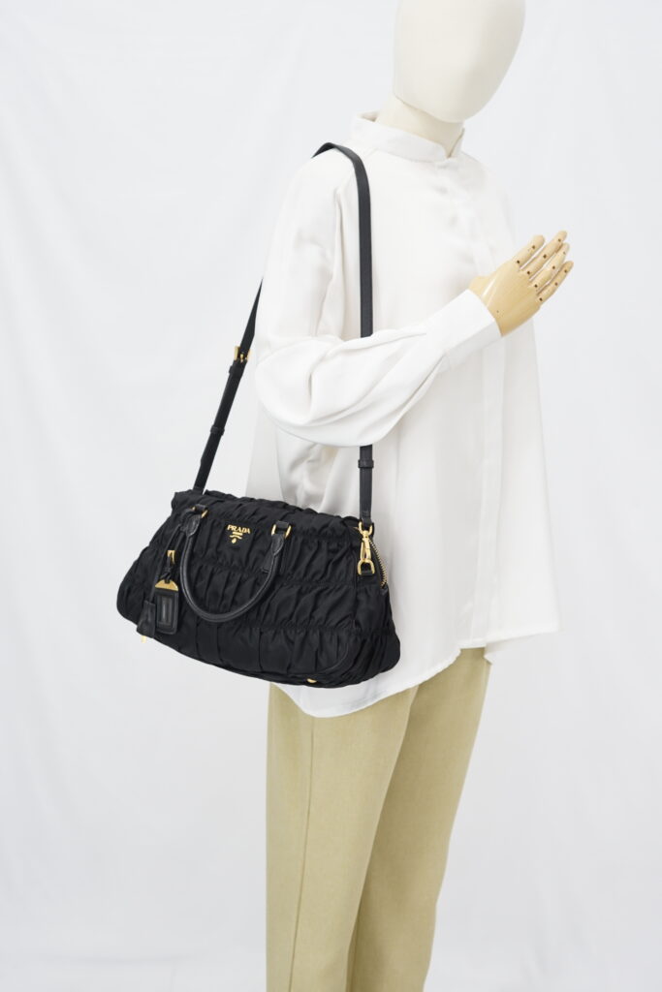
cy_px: 496
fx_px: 1379
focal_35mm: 50
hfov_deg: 27.0
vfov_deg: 39.6
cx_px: 331
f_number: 6.3
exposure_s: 1/8
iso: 640
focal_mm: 50
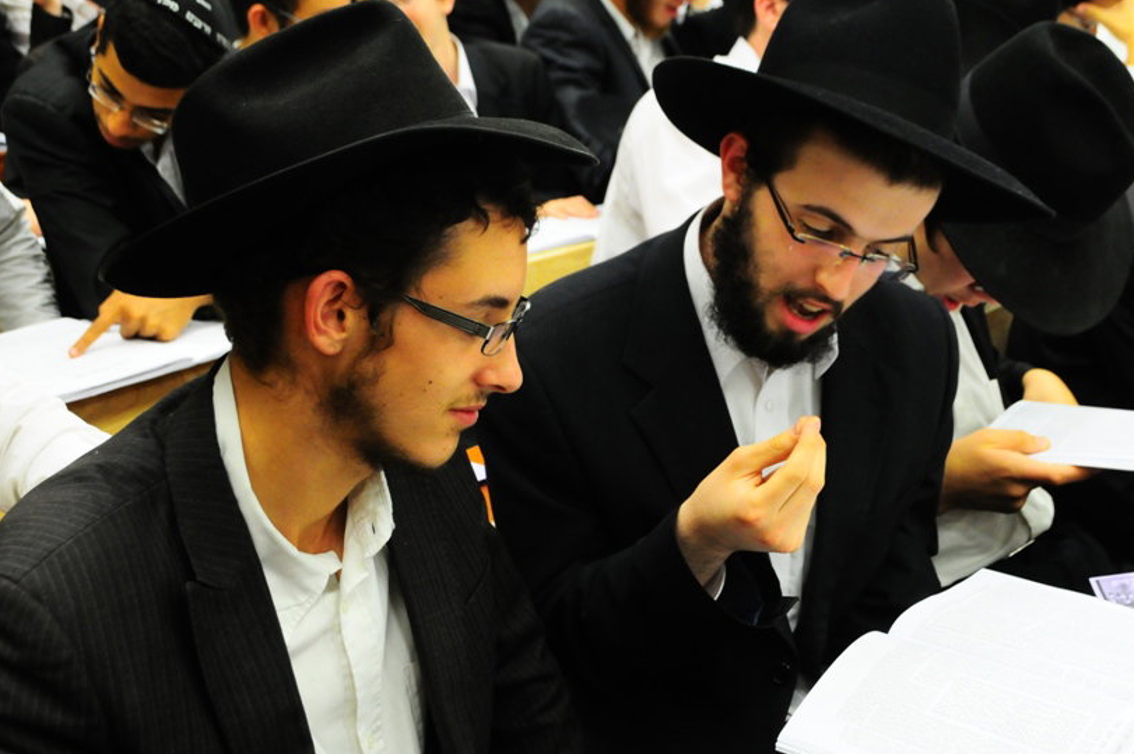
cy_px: 463
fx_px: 1668
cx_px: 657
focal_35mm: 53
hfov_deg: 37.5
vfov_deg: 25.4
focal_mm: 28
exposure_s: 1/40
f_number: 5
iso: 1250
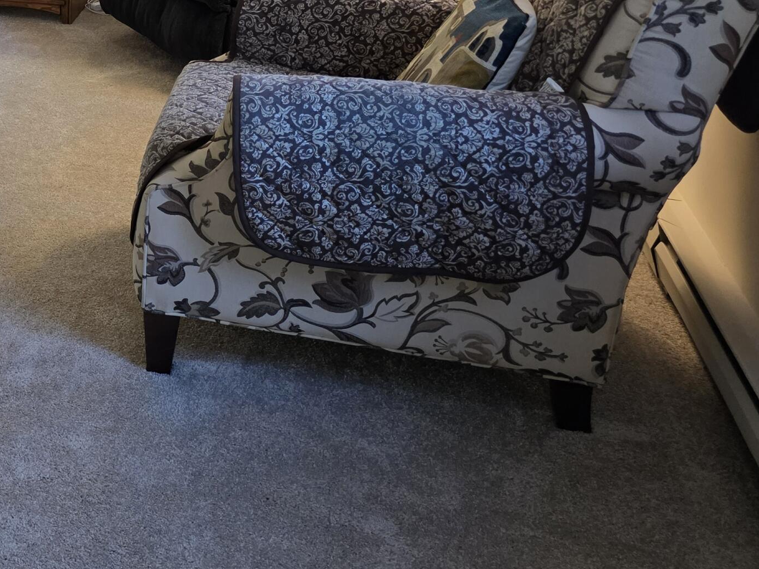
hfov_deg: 33.7
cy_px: 2
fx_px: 1096
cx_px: -57
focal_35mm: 50
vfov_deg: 27.5
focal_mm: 6.3
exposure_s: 1/120
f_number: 1.7
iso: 400
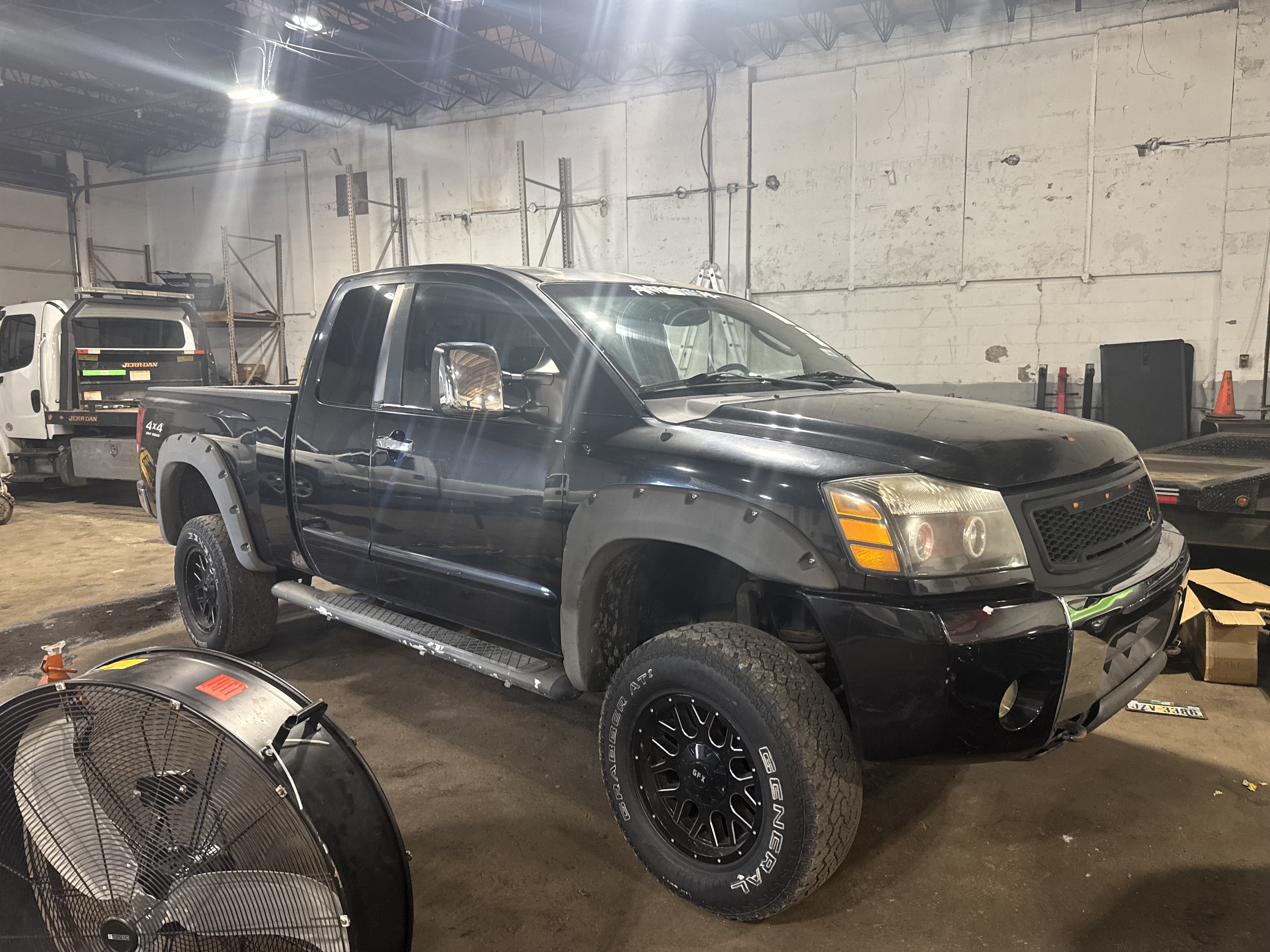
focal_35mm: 24
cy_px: 476
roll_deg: +0.2
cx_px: 635
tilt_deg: -6.6
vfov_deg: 56.8
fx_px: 881
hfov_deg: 71.6
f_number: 1.78
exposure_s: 1/60
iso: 250
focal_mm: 6.76
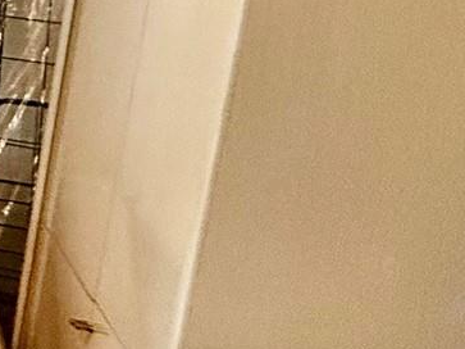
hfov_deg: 12.8
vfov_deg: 17.9
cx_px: -816
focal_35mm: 79
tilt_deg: -8.2
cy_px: -46
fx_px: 1061
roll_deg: -1.8
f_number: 2.2
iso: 320
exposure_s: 1/120
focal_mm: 2.22
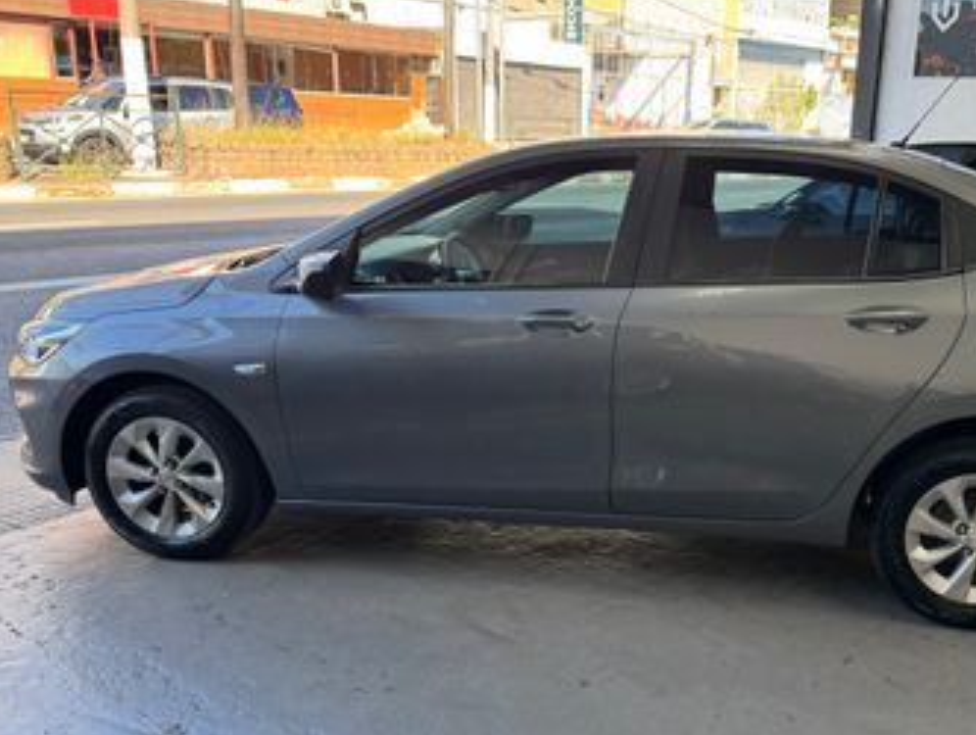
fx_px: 960
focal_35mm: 34
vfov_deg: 41.8
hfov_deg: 52.7
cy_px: 412
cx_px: 664
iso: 64
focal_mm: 6.76
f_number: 1.78
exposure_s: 1/218
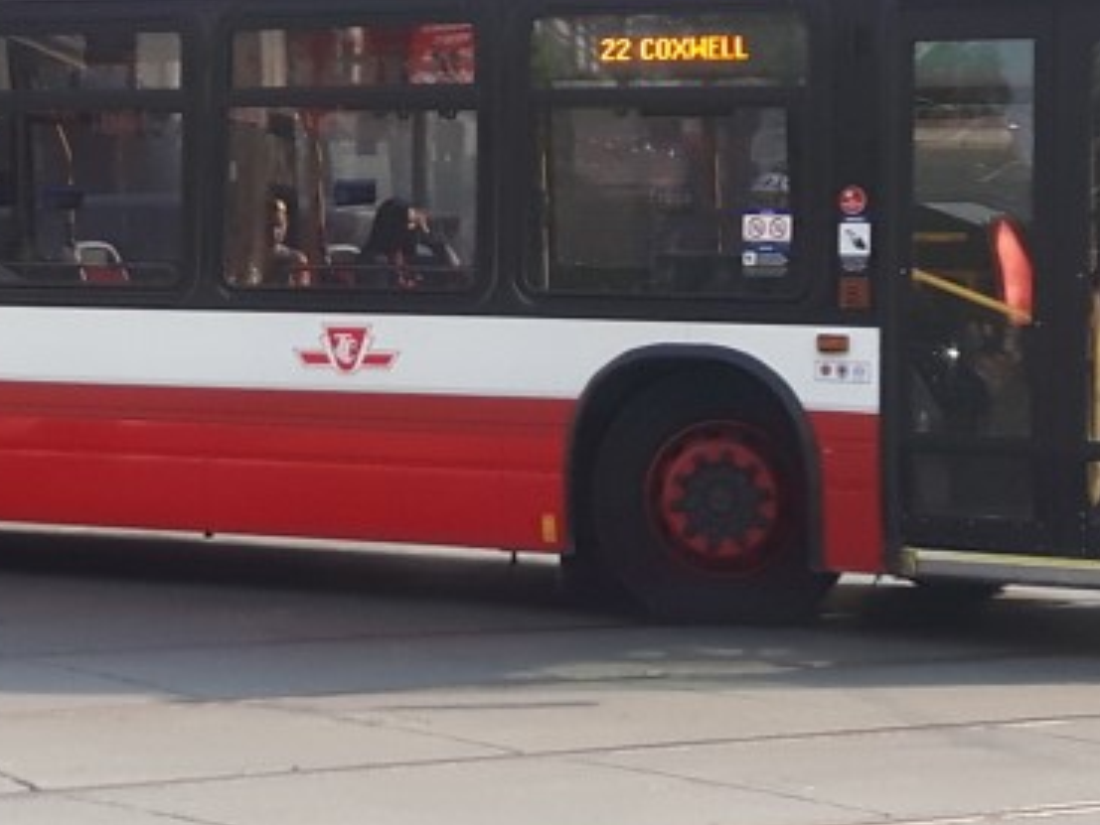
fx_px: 2734
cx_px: 337
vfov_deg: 17.1
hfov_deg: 22.6
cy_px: 232
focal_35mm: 86
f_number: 1.9
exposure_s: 1/406
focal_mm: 3.7
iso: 40
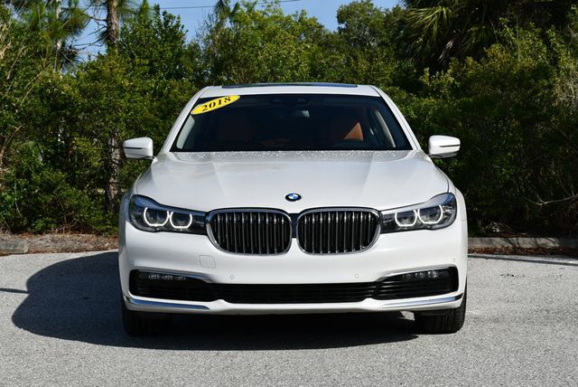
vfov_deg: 17.1
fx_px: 1286
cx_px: 289
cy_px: 194
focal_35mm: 80
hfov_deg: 25.3
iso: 100
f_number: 9
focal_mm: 40
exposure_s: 1/320
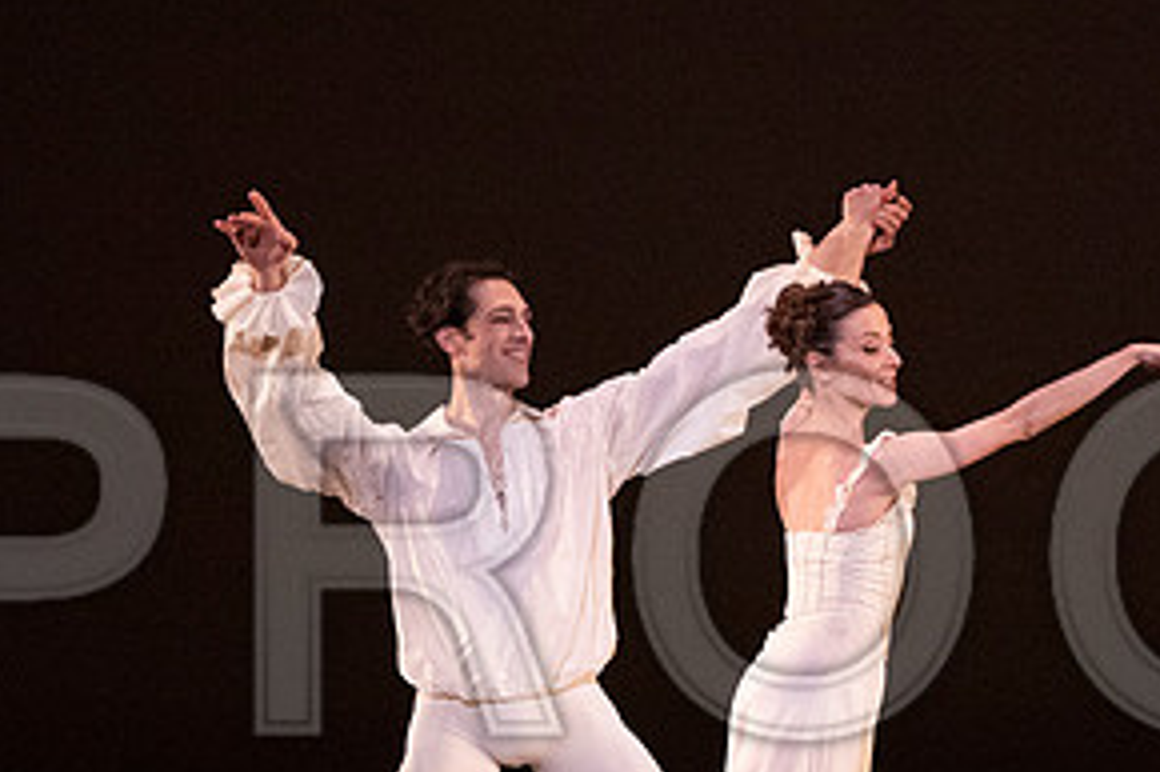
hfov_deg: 3.2
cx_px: 772
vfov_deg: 2.1
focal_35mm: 648
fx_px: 20867
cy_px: 566
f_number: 5.6
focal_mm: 324
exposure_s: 1/400
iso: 20000
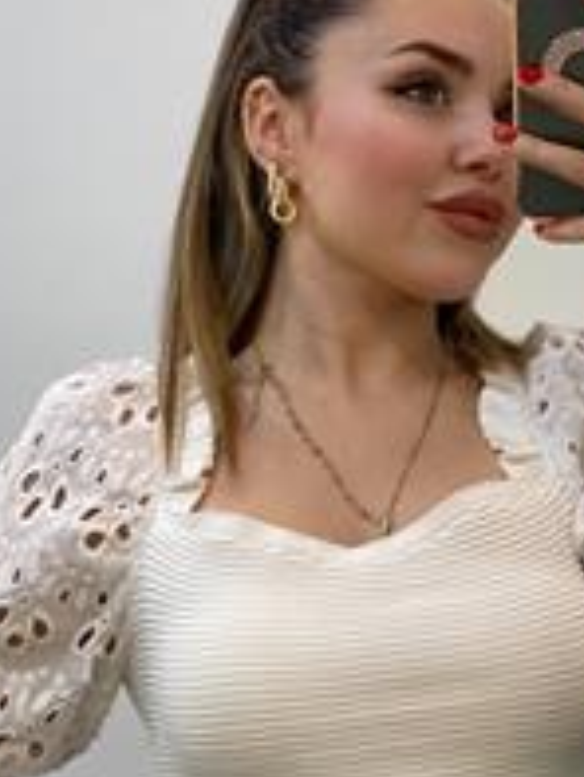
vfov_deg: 18.0
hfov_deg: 13.6
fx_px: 2449
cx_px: 371
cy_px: 495
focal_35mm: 109
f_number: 2
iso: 80
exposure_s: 1/100
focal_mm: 6
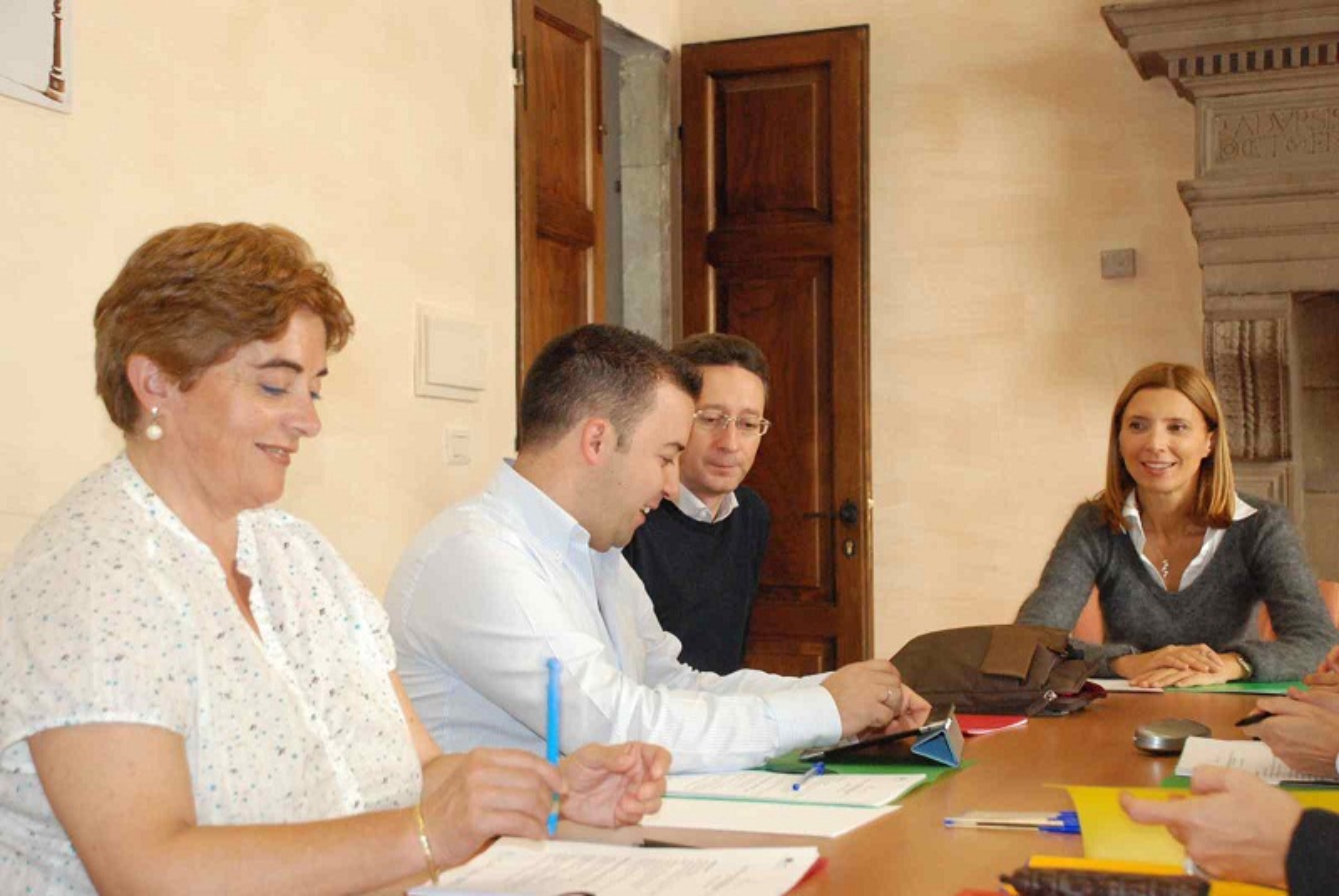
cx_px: 670
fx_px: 2122
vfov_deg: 23.8
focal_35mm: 57
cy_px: 448
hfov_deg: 35.0
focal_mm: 38
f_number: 5.6
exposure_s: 1/80
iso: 1600
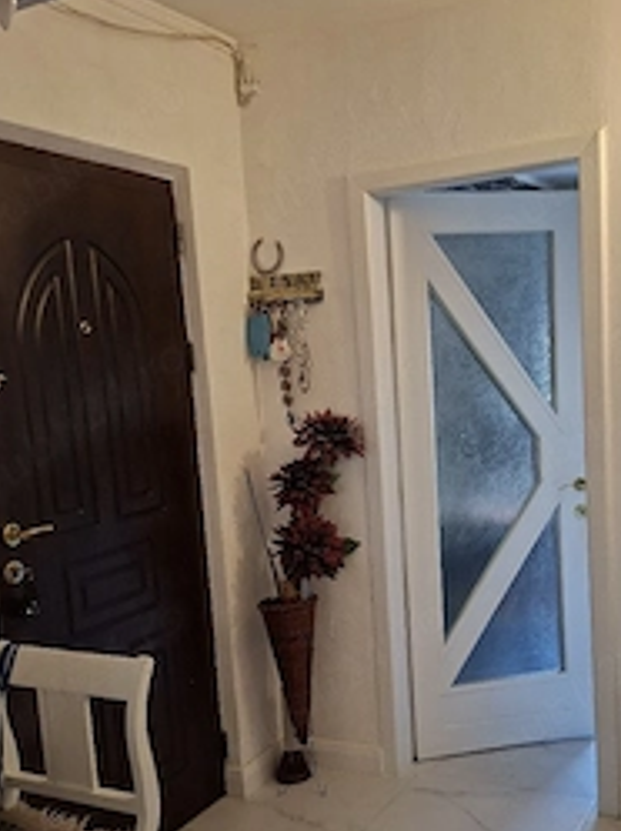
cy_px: 464
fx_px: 887
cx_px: 404
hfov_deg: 38.2
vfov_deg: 50.1
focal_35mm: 37
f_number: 1.8
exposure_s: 1/60.2
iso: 250
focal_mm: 5.54
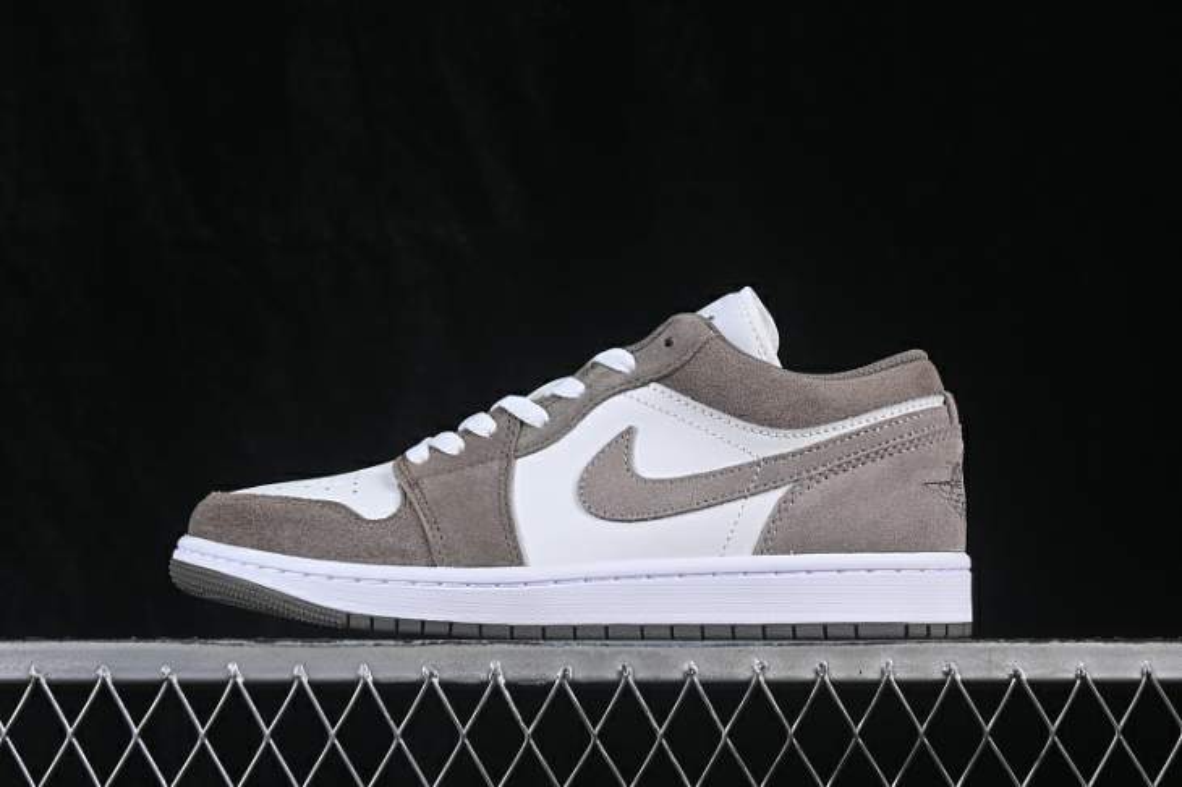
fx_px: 2461
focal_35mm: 75
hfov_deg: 27.0
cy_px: 394
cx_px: 591
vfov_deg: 18.2
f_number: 8
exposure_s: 1/80
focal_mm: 50
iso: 160
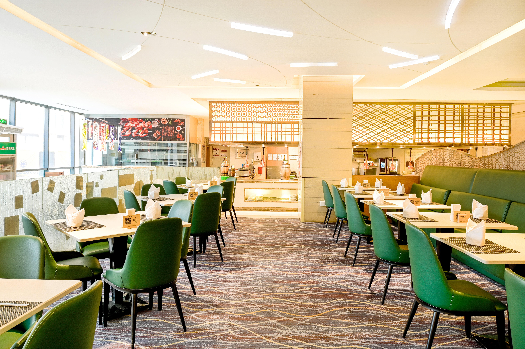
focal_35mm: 24
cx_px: 262
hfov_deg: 73.8
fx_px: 350
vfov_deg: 53.1
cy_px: 174
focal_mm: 24
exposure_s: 1/6
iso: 400
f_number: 11
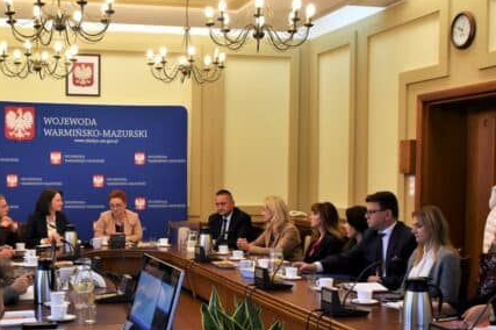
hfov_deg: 36.5
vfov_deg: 24.9
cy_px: 211
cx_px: 163
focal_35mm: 54
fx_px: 743
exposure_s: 1/60
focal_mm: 20
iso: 560
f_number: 4
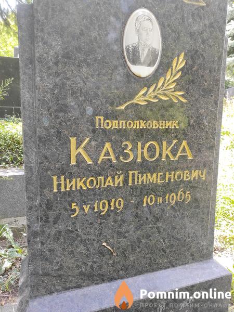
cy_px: 156
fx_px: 225
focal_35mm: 25
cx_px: 117
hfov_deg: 54.9
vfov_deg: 69.4
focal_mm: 5.43
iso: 100
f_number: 1.89
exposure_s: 1/180
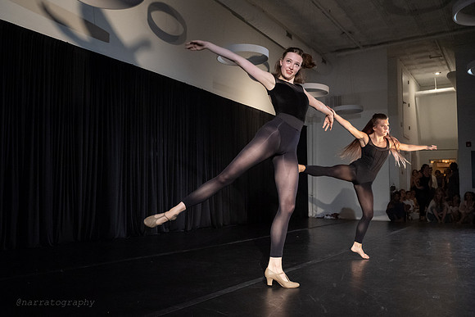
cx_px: 221
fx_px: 411
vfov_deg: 42.2
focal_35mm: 31
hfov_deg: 60.0
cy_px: 158
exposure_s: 1/400
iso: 6400
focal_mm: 28
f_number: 4
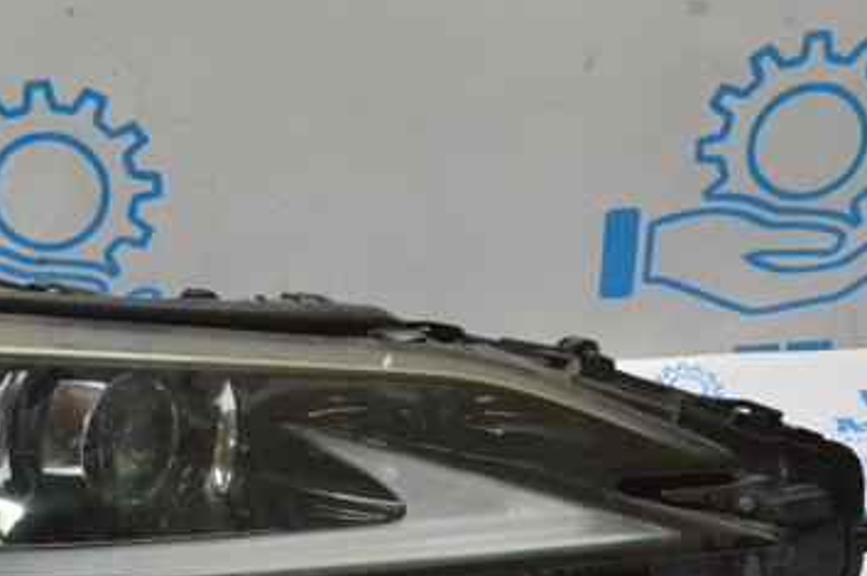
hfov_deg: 26.1
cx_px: 152
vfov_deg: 17.8
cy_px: 441
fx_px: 1828
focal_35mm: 76
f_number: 14
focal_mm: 28
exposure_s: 1/100
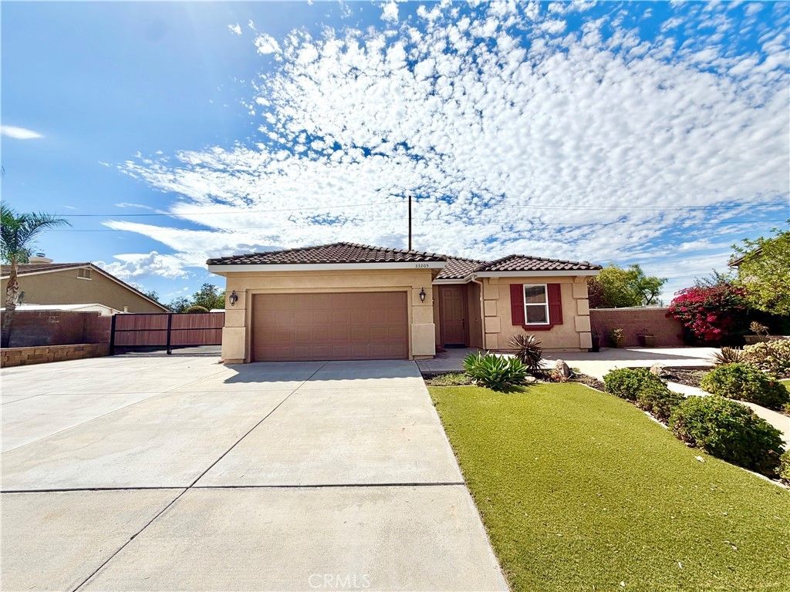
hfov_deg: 102.1
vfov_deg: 85.7
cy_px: 296
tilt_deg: +5.4
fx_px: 320
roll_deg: +1.2
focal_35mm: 14
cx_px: 395
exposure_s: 1/2506
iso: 20
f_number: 2.2
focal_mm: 2.22
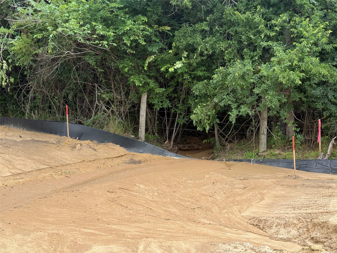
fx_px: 467
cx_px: 168
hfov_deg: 39.7
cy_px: 126
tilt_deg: -6.4
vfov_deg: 30.3
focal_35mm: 48
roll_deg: -1.6
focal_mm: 6.76
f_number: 1.78
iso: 64
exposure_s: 1/1484
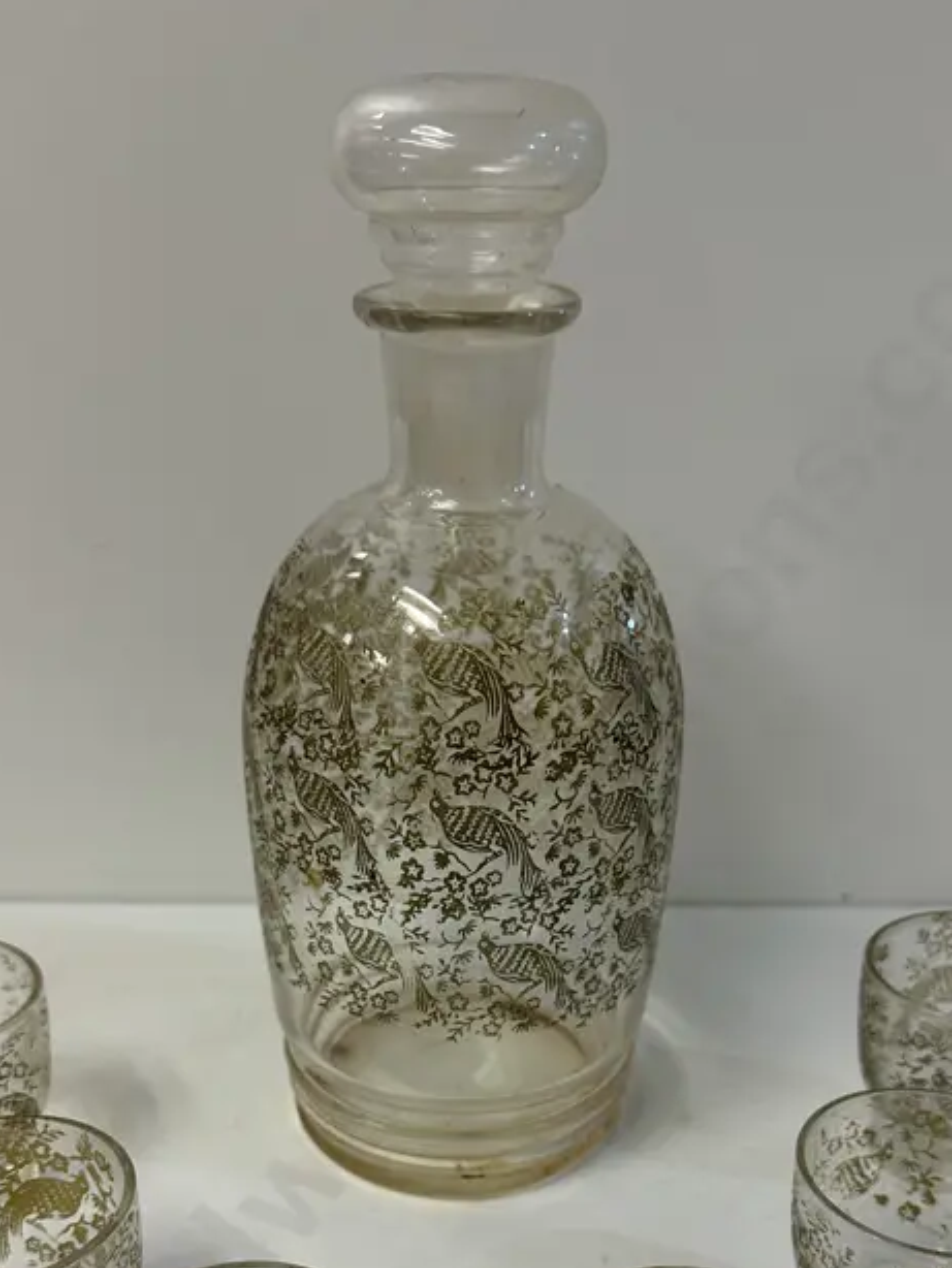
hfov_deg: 36.0
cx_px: 461
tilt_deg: -32.8
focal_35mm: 40
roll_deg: +0.0
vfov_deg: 45.0
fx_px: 1466
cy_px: 969
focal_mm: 6.86
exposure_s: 1/100
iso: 125
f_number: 1.78
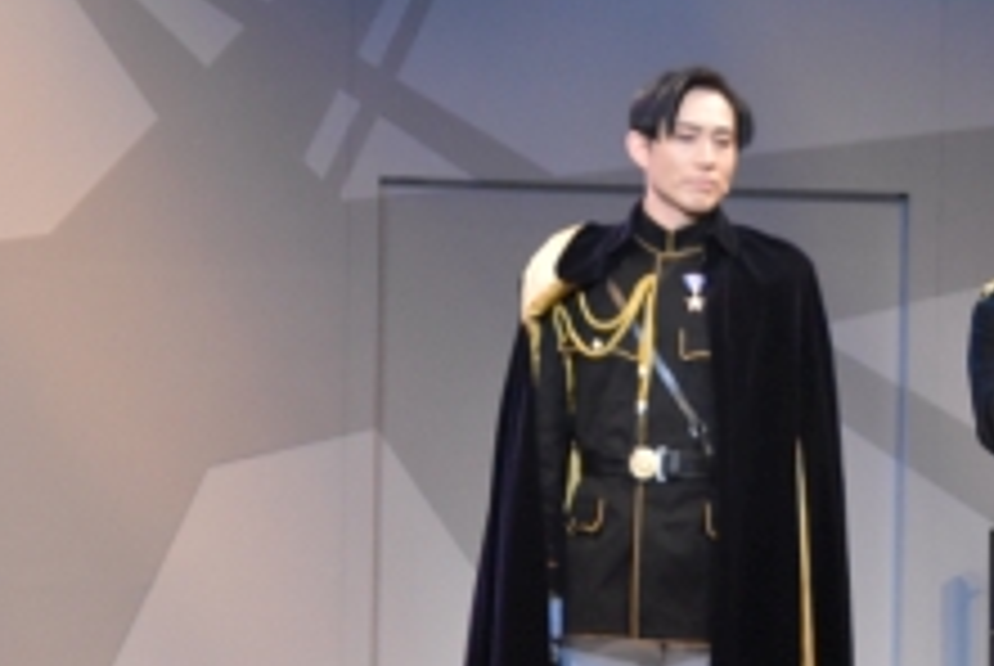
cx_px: 675
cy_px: 464
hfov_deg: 6.6
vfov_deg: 4.4
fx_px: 8654
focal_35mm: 313
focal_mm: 90
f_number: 5.3
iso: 4000
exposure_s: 1/125
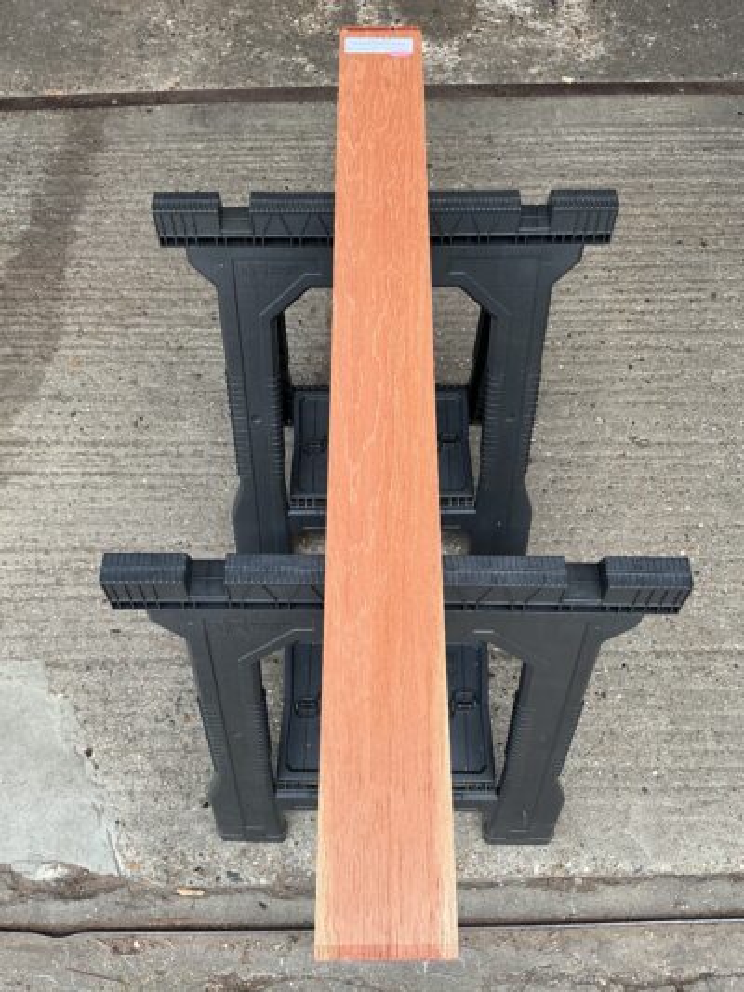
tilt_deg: -64.1
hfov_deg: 48.2
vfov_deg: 61.6
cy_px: 496
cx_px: 372
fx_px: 831
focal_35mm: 29
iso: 16
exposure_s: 1/128
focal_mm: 3
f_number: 1.8
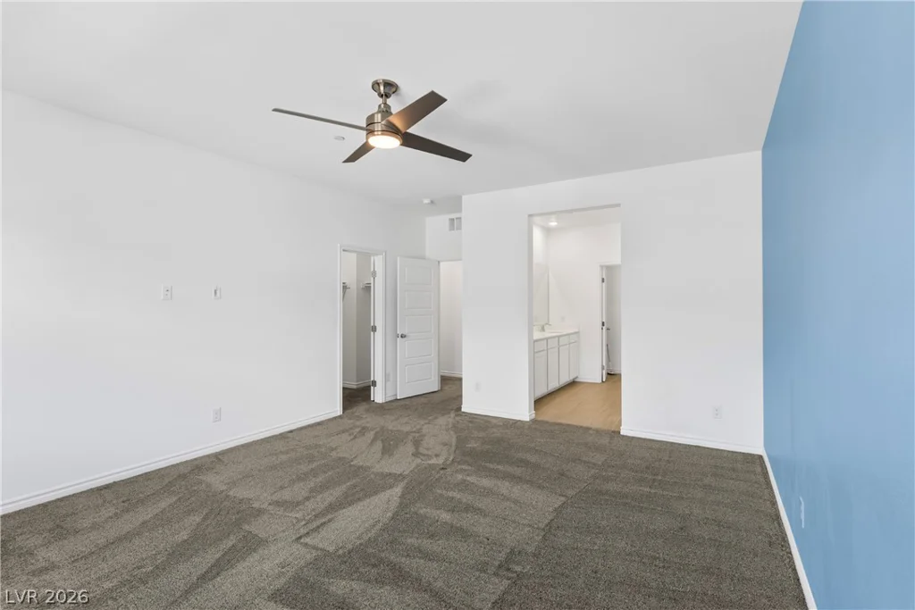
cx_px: 458
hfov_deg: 93.3
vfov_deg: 70.5
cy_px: 305
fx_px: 432
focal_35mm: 17
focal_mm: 17
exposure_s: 1/20
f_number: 8
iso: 400
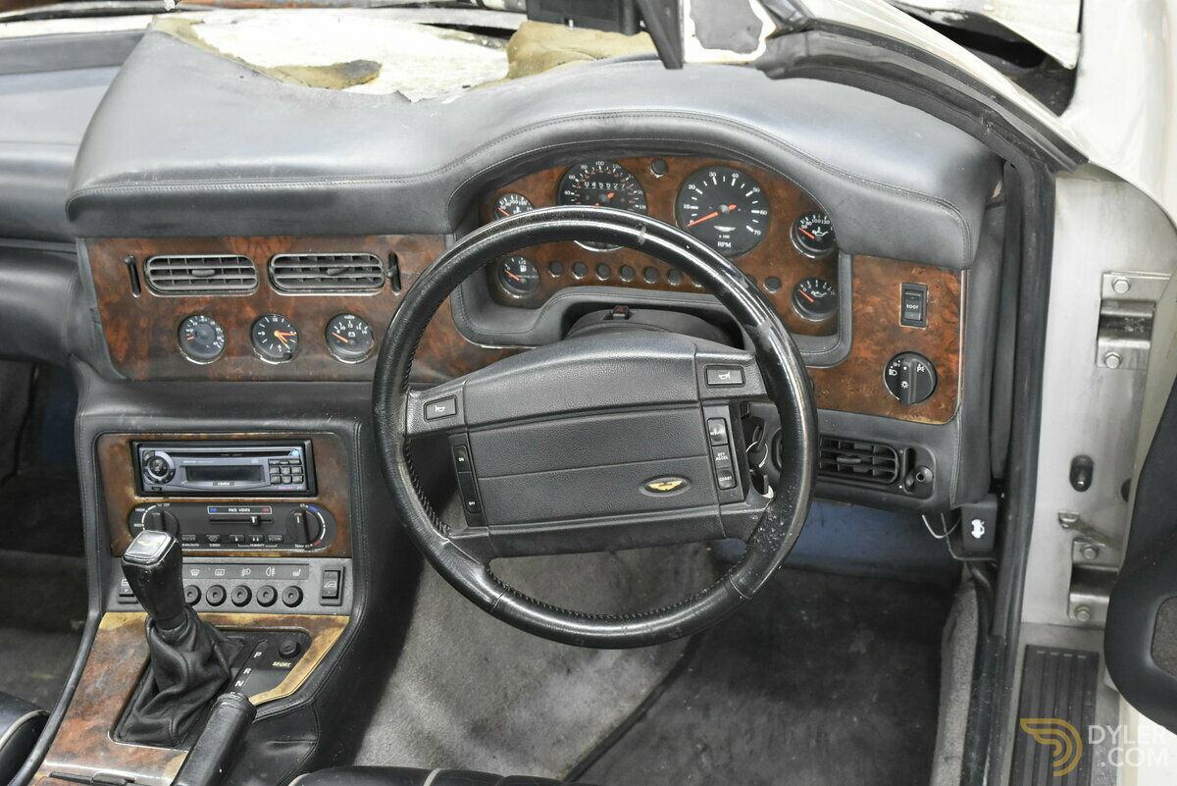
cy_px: 393
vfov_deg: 25.8
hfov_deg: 37.8
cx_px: 588
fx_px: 1717
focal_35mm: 52
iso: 3200
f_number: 4
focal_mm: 35
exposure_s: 1/60
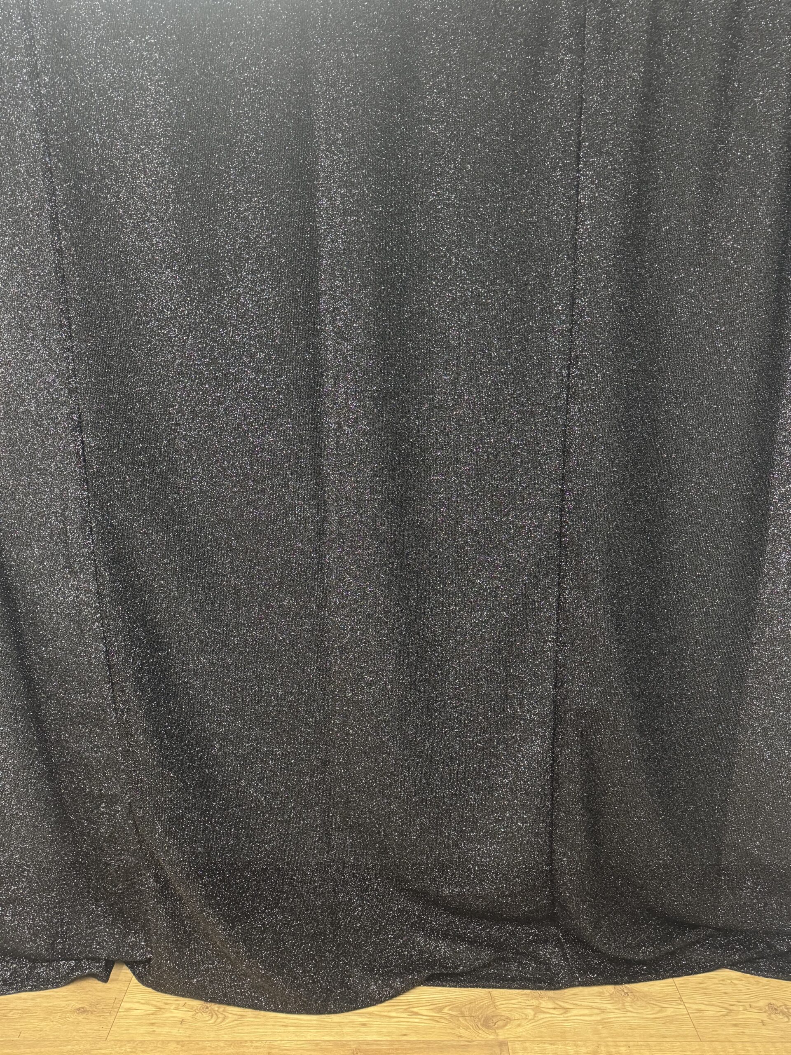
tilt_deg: -12.8
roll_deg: -0.3
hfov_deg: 56.8
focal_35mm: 24
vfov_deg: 71.6
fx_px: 731
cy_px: 528
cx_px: 396
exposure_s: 1/33
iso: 1000
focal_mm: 6.76
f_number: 1.78
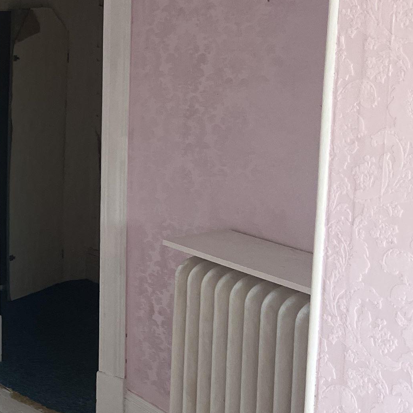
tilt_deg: -9.2
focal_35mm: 68
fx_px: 918
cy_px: 181
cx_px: -176
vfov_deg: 25.3
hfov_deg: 21.8
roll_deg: +2.4
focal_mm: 5.1
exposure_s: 1/121
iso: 100
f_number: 1.6
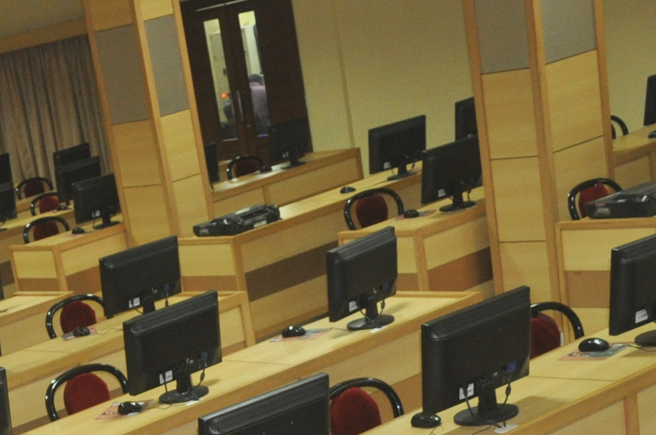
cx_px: -25
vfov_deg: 15.3
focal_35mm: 83
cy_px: 637
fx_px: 1510
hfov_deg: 23.3
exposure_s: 1/60
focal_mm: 18
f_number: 3.5
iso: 800
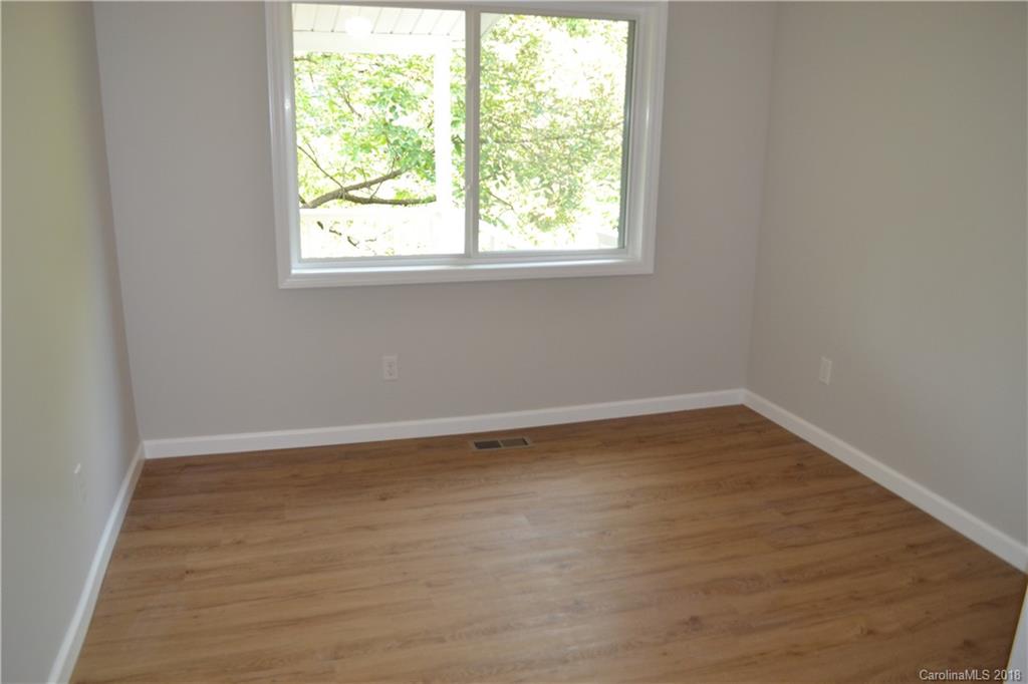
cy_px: 342
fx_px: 771
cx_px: 514
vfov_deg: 47.9
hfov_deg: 67.4
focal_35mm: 27
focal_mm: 18
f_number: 3.5
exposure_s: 1/60
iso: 640
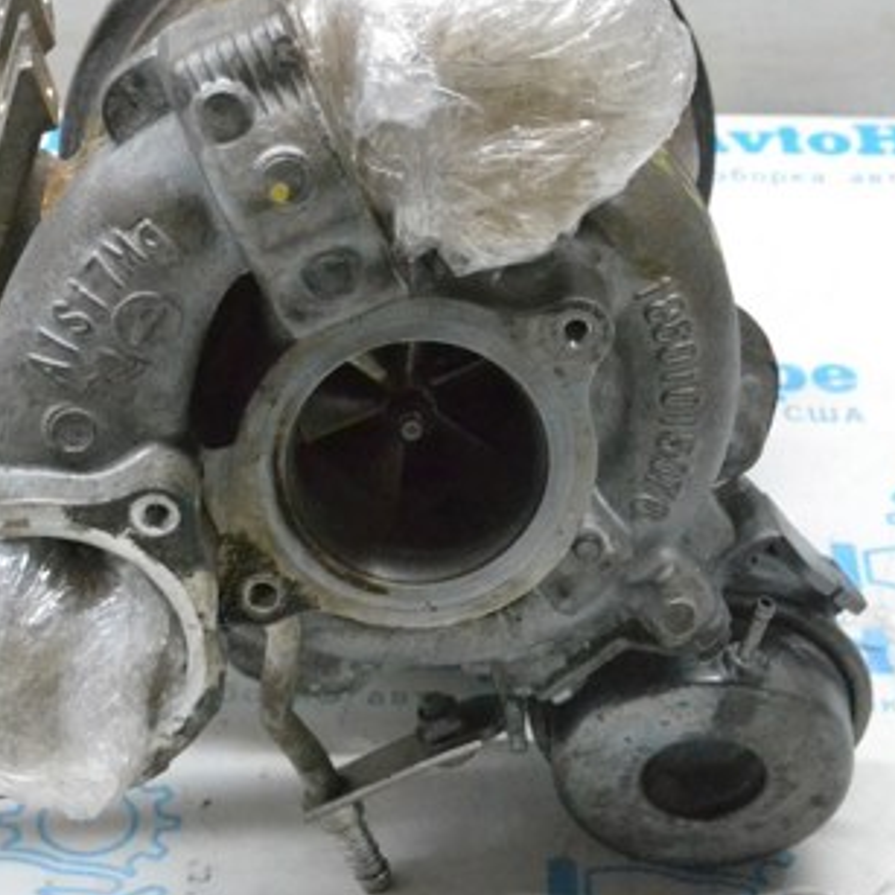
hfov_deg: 17.2
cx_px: 461
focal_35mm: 101
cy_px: 446
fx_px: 2954
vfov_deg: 17.2
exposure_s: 1/125
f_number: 10
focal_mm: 38
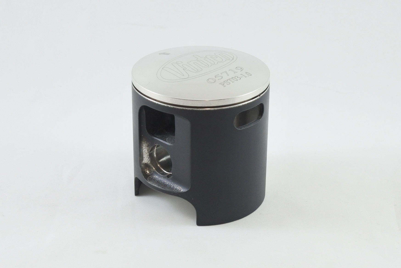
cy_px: 134
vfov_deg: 25.1
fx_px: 601
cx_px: 200
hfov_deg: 36.9
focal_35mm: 54
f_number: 4.8
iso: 560
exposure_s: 1/125
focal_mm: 20.1
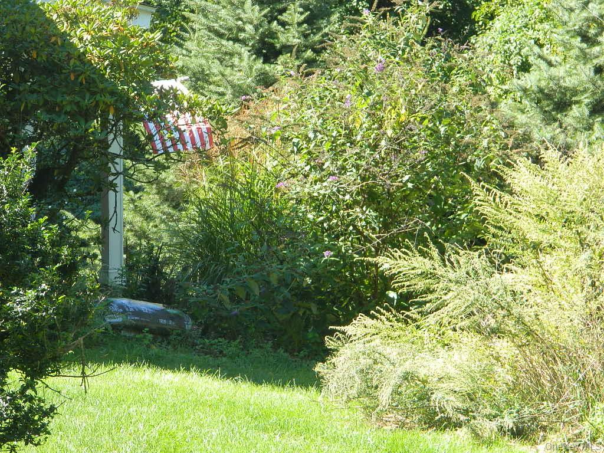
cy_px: 226
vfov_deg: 8.4
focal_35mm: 177
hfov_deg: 11.2
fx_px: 3088
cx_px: 302
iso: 110
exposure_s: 1/100
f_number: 5.1
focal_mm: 31.8
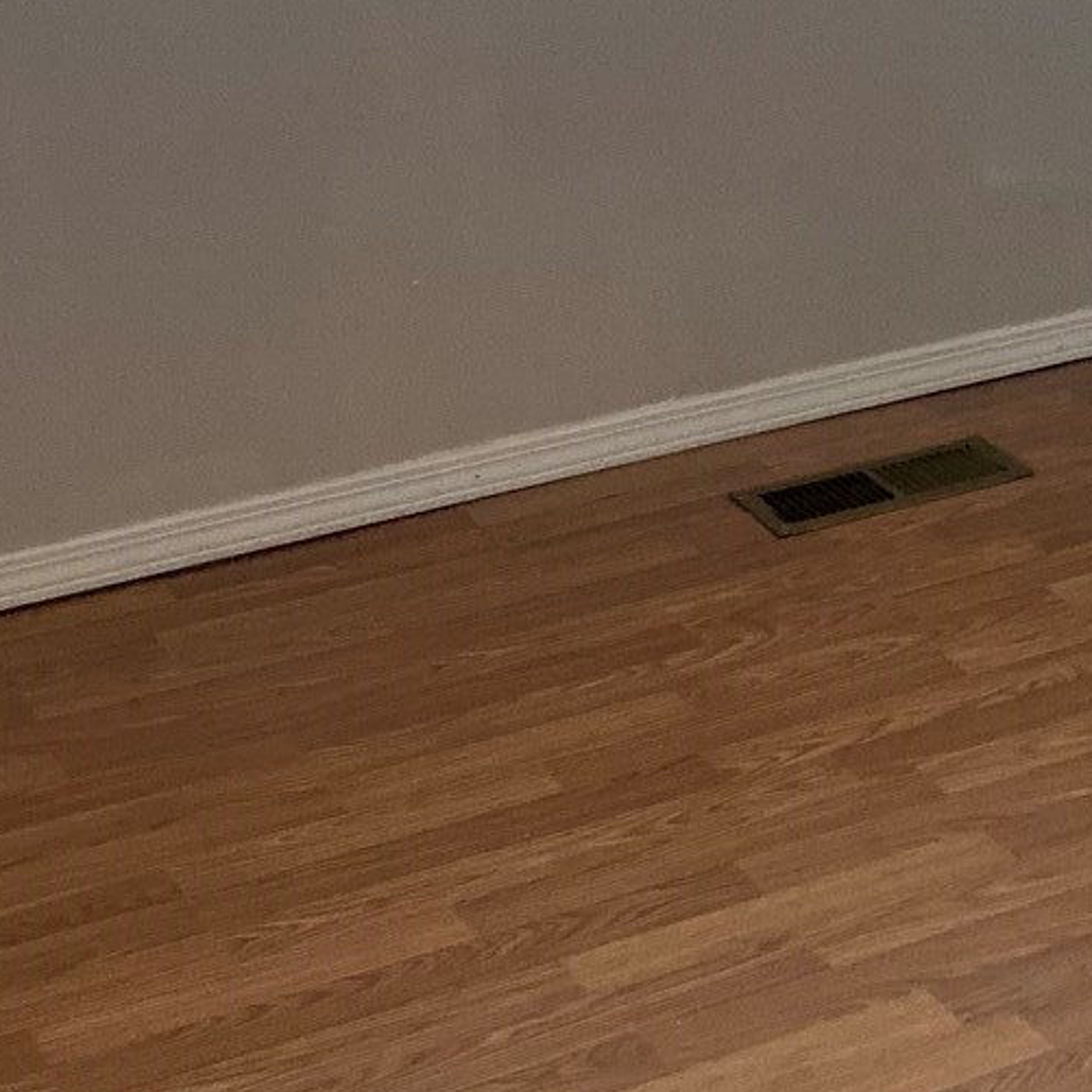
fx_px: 3141
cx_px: 1136
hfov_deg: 19.1
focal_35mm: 88
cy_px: -312
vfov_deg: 18.4
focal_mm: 4.25
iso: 400
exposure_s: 1/60
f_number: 1.8
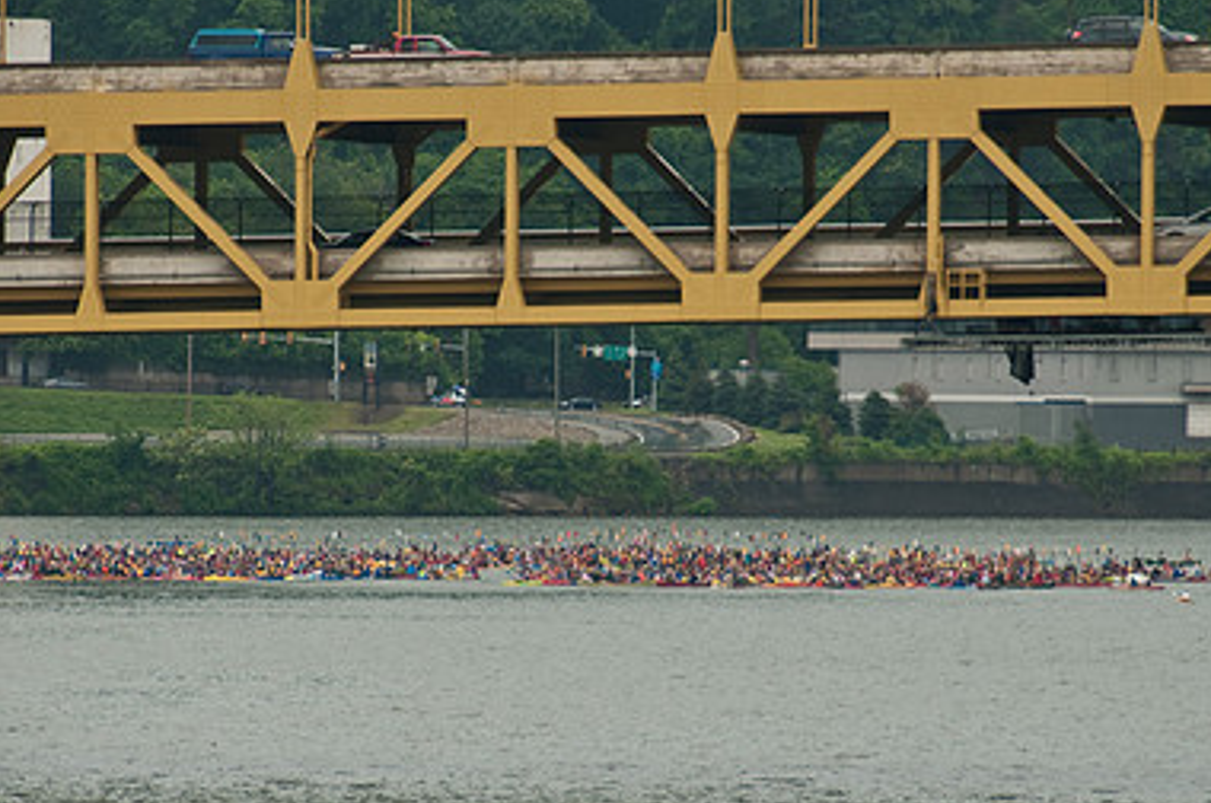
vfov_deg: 3.0
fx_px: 15381
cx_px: 615
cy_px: 435
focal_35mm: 458
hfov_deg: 4.5
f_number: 5.6
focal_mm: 200
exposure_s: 1/400
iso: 200
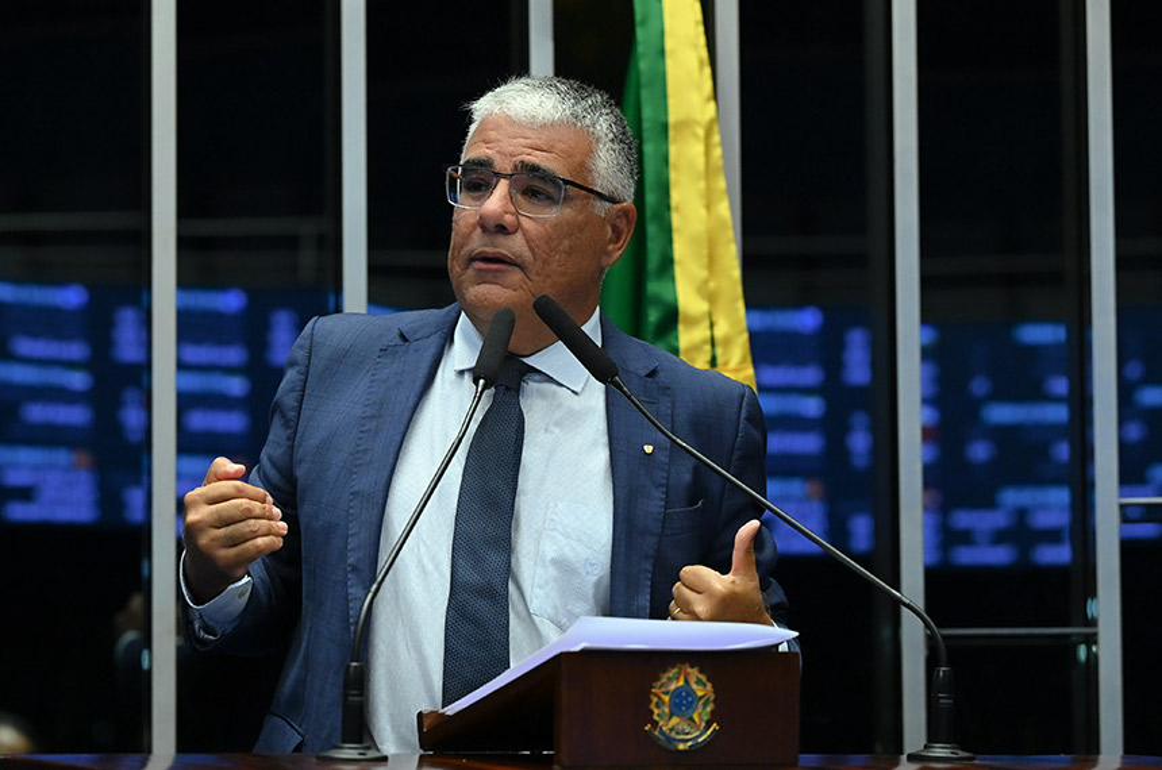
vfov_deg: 10.9
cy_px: 385
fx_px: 4027
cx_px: 581
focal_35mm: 125
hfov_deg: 16.4
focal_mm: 125
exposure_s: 1/125
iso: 5000
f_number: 5
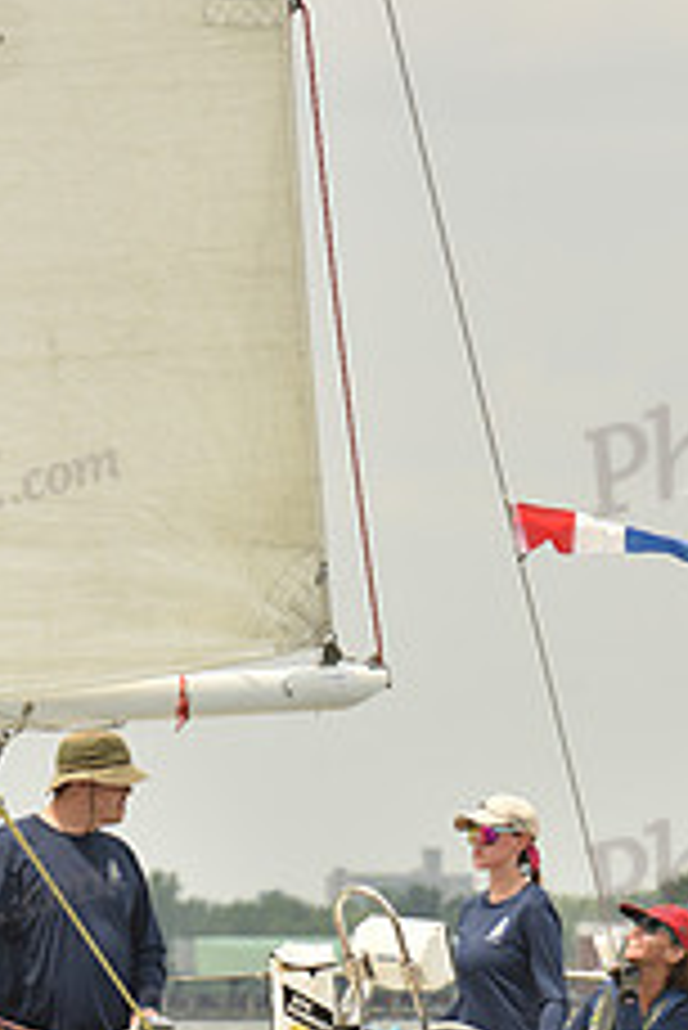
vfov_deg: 4.1
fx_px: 14511
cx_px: 353
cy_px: 1115
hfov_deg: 2.7
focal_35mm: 507
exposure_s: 1/640
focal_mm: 200
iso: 250
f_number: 10
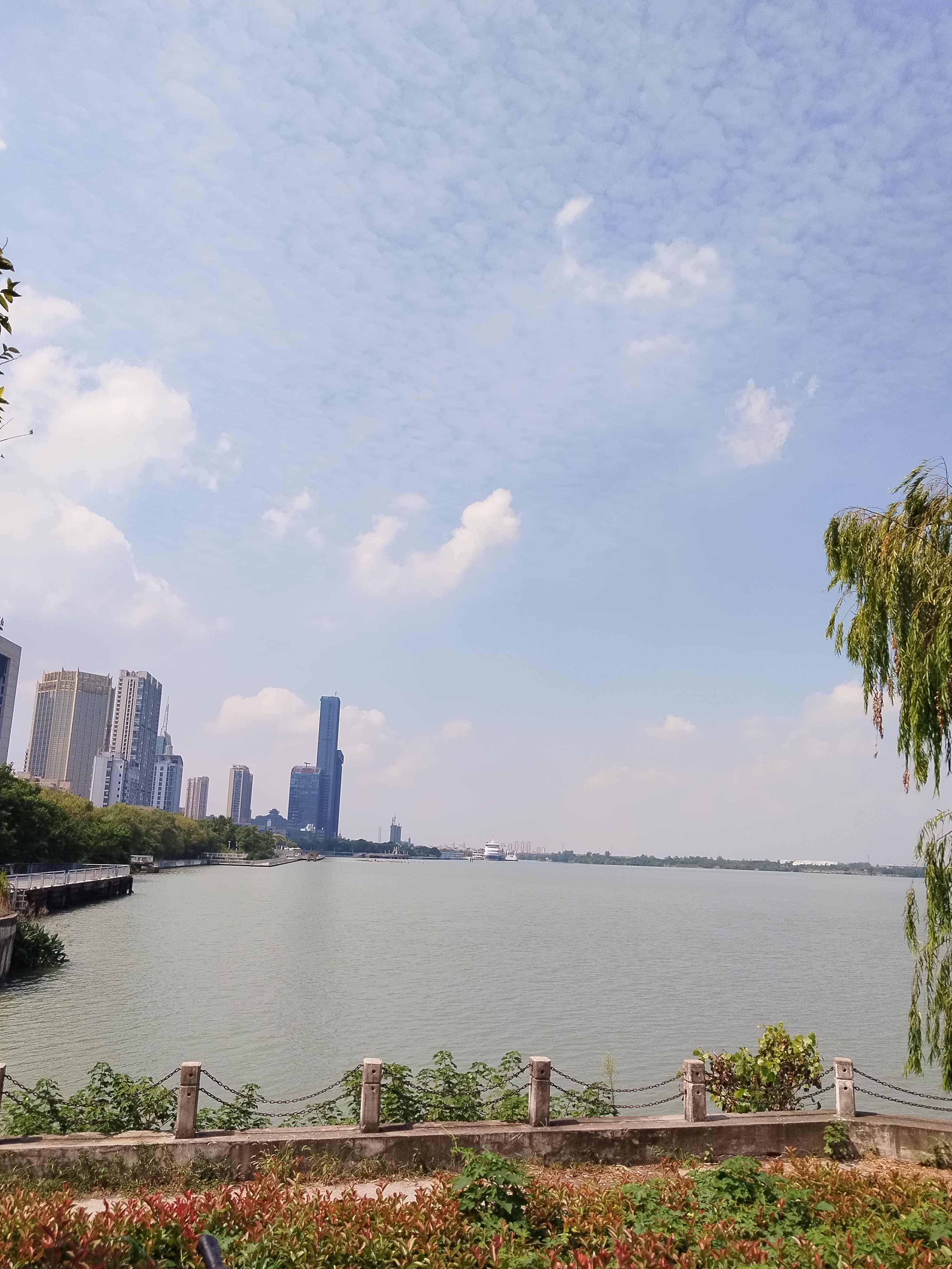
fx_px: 623
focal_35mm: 17
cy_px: 659
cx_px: 472
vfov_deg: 91.0
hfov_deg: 74.7
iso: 100
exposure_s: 1/1239
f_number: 1.9
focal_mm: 1.68
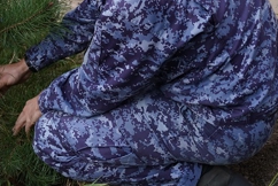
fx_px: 765
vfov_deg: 13.2
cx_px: 40
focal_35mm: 99
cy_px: -73
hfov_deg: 20.3
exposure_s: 1/200
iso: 100
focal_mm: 32
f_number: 4.5
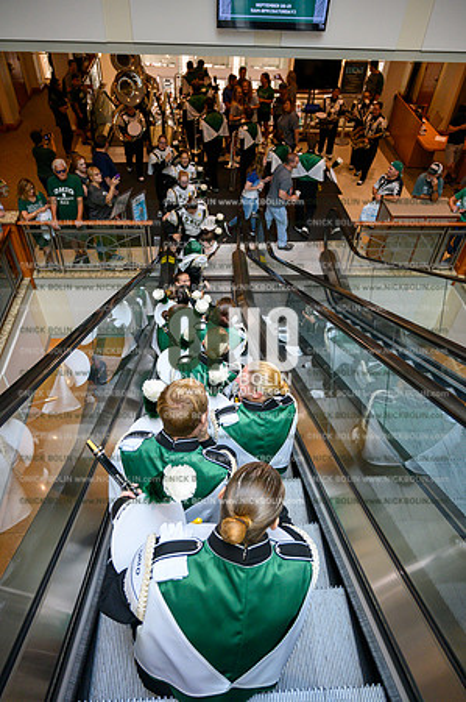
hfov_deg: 53.0
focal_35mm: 24
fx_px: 467
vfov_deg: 73.8
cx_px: 233
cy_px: 351
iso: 2500
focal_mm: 24
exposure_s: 1/800
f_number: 4
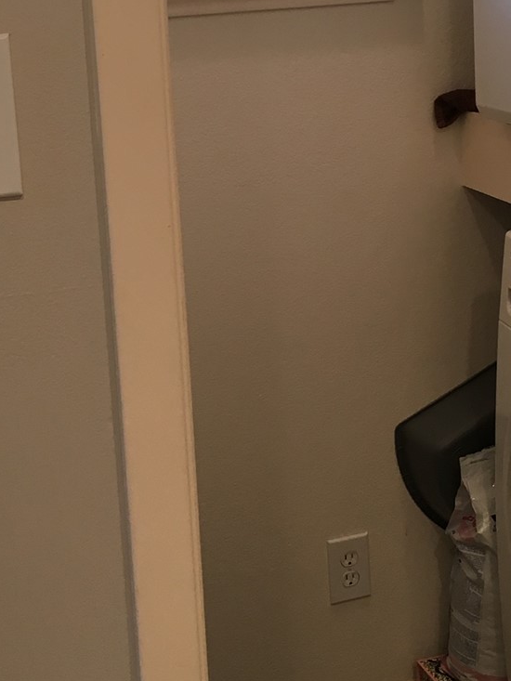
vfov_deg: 24.0
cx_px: 362
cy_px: 222
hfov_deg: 18.1
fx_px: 1594
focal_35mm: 81
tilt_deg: -11.8
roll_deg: -0.3
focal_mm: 4.15
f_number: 2.2
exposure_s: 1/30
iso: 50
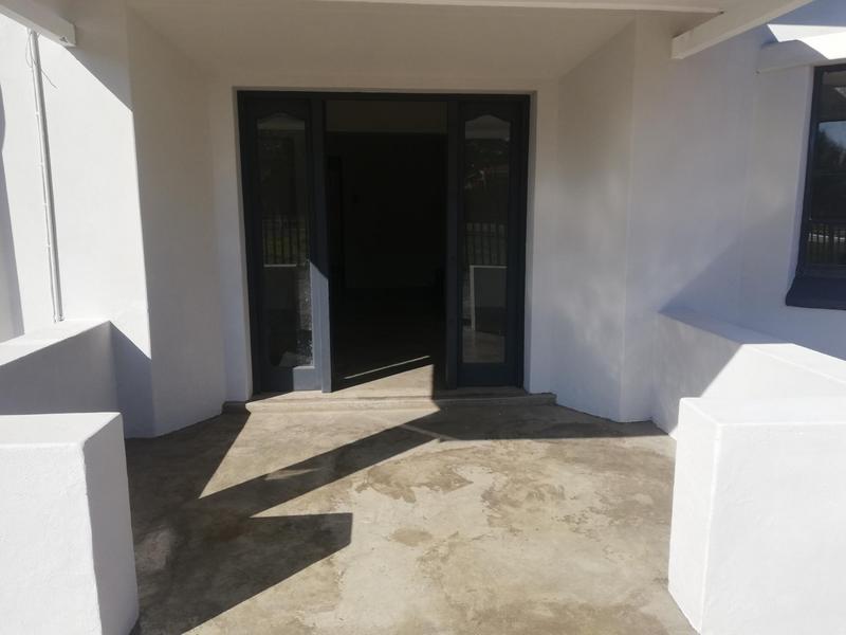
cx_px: 423
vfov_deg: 53.1
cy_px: 318
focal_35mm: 26
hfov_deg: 67.3
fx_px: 635
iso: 50
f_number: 2.2
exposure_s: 1/941
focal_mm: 3.81
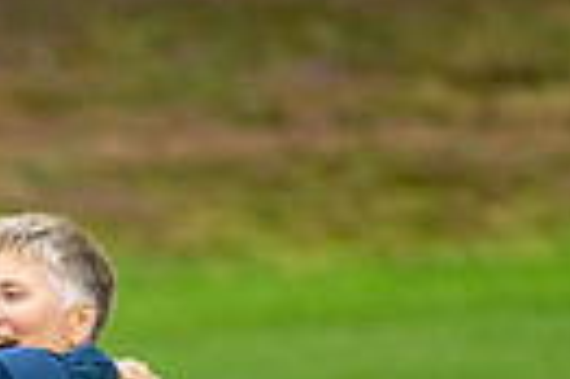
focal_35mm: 1454
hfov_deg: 1.4
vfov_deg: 0.9
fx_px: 22993
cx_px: -519
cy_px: 741
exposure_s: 1/1250
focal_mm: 300
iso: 800
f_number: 4
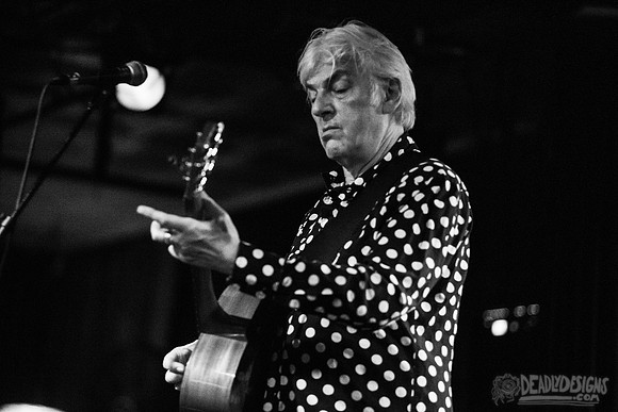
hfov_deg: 14.2
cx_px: 309
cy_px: 206
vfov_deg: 9.5
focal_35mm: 145
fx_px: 2490
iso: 3200
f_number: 2.8
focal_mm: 145
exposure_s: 1/60
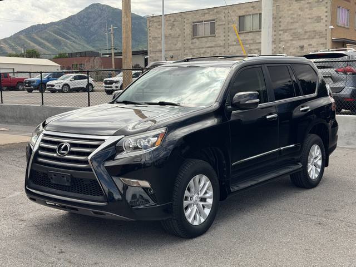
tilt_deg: -4.4
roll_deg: +0.8
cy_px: 134
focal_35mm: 48
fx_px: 494
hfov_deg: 39.7
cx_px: 178
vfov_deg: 30.3
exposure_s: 1/1070
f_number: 1.78
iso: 80
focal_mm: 6.76
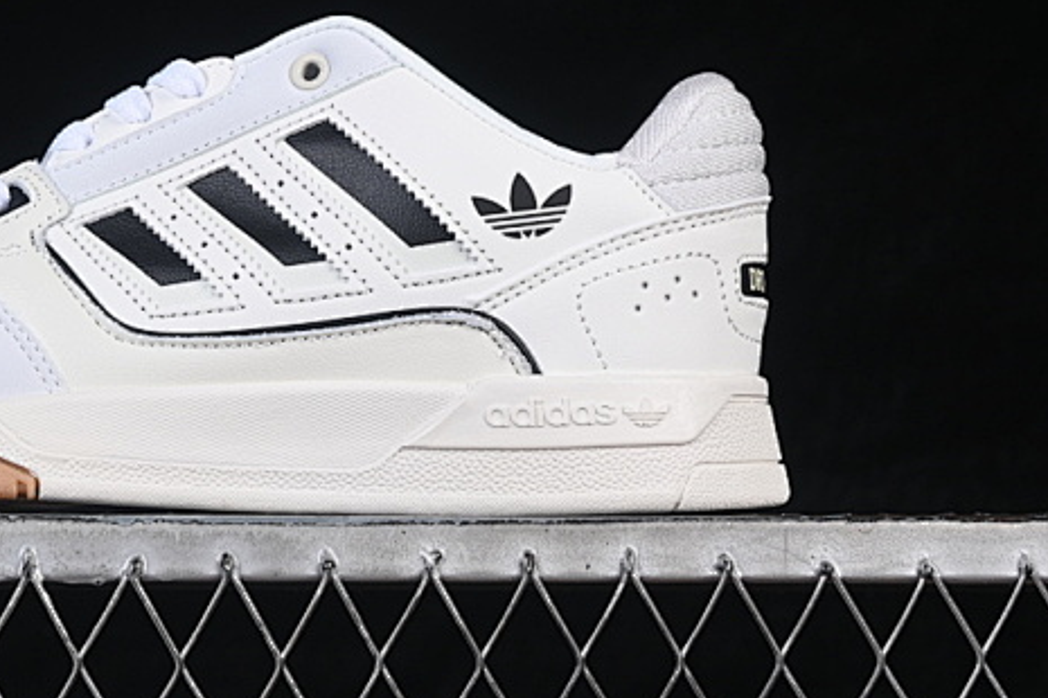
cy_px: 141
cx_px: 189
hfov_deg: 15.8
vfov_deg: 10.6
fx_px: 3755
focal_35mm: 129
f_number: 8
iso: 160
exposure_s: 1/80
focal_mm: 50
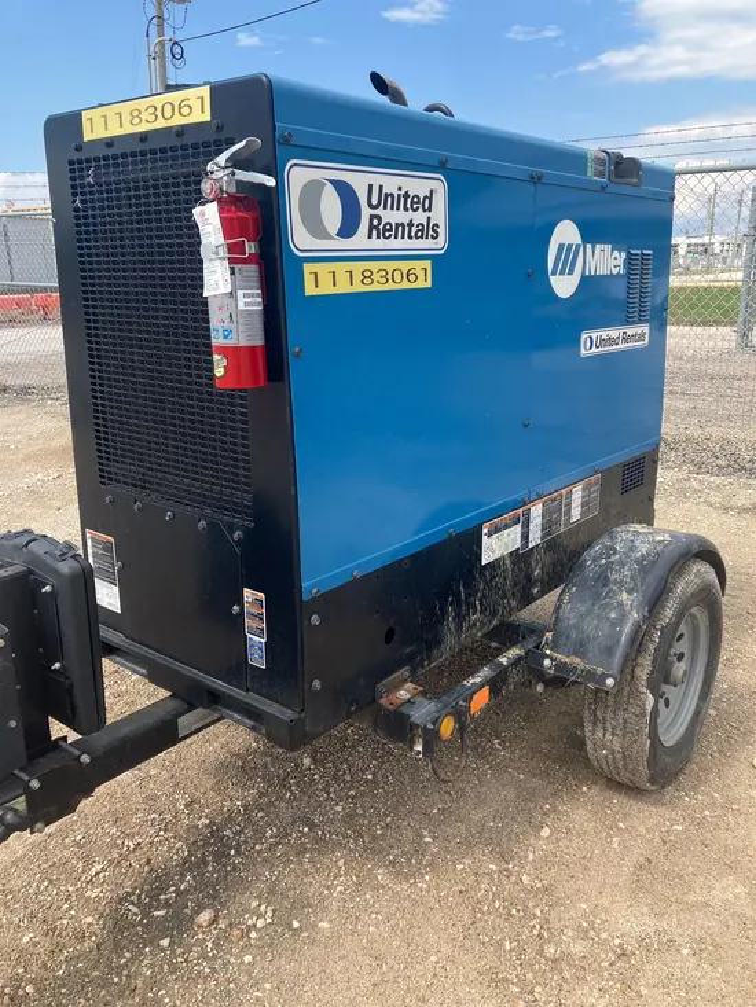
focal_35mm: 28
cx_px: 378
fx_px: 815
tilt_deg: -15.1
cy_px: 504
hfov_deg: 49.8
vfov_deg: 63.4
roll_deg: +0.5
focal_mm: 3.99
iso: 32
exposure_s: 1/1104
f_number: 1.8
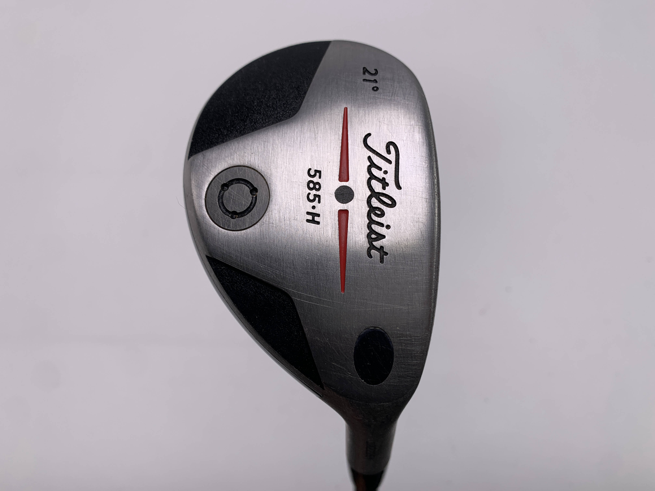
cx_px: 328
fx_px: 492
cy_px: 246
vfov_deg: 53.1
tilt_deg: -68.4
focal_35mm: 26
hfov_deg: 67.3
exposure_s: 1/399
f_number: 1.8
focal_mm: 4.25
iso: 25
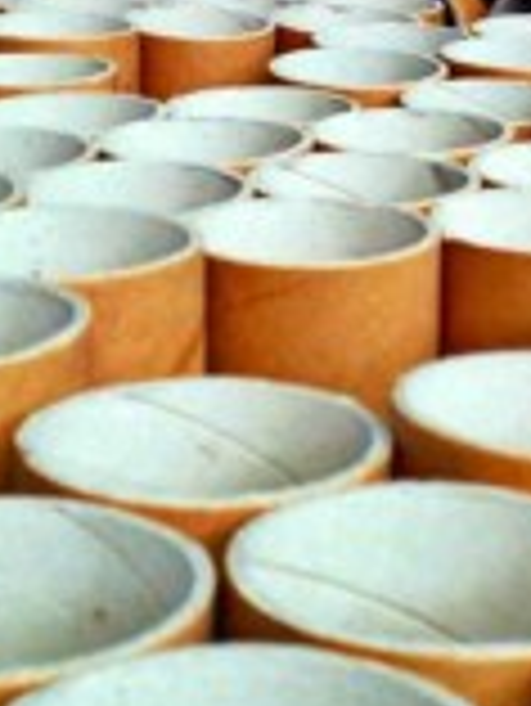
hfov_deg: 13.8
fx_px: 2186
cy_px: 49
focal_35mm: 107
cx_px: 436
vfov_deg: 18.0
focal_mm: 4.28
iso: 64
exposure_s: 1/20
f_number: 2.4
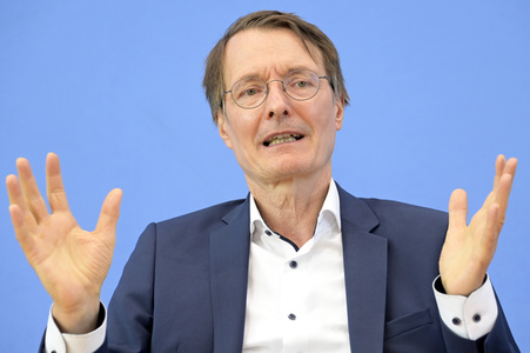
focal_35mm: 135
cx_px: 265
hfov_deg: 15.2
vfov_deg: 10.1
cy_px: 176
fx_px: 1986
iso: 5000
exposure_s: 1/500
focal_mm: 135
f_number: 5.6
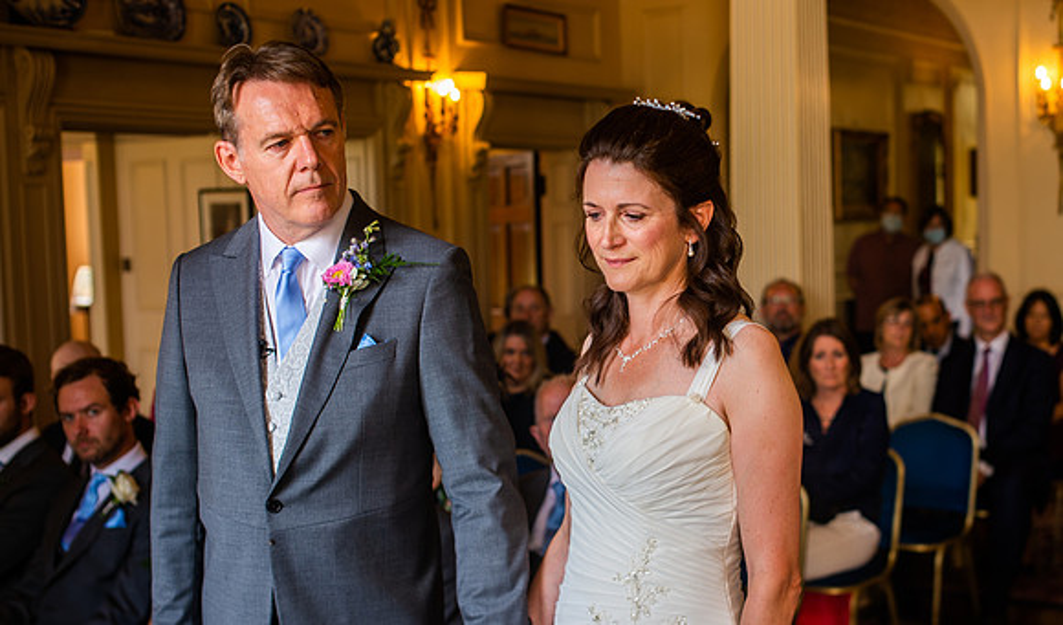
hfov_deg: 37.3
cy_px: 314
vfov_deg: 22.7
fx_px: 1560
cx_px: 683
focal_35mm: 55
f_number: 2.5
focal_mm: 35
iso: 100
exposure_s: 1/100
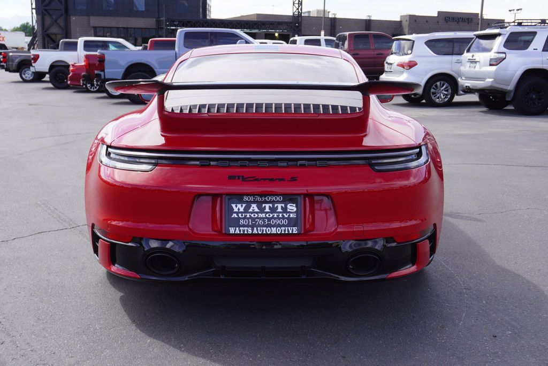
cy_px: 183
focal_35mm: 39
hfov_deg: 49.5
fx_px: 594
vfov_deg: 34.3
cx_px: 274
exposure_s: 1/125
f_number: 6.3
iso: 100
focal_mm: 26
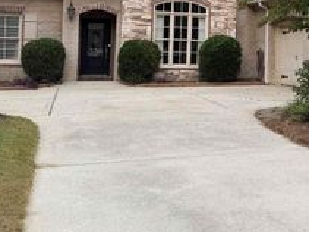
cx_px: 252
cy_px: 23
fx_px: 509
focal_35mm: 57
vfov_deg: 24.9
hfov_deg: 32.8
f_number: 1.78
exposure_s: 1/440
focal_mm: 6.76
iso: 80
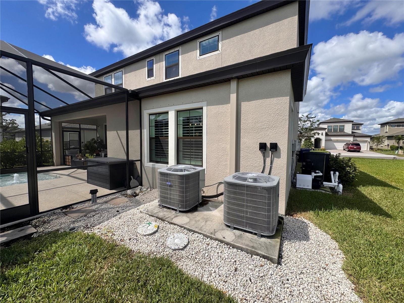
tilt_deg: -3.1
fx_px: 163
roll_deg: -1.4
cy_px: 152
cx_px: 202
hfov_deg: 102.1
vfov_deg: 85.7
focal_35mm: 14
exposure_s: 1/2415
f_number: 2.2
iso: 50
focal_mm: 2.22
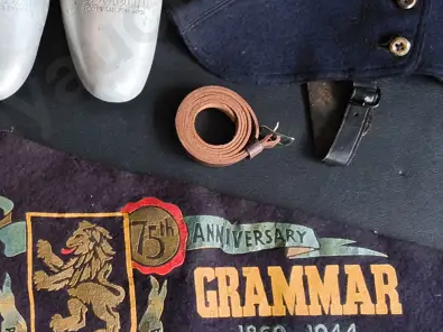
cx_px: 39
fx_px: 896
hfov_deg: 26.8
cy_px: 99
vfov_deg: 20.9
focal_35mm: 70
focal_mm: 2.87
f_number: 2
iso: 200
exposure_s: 1/100
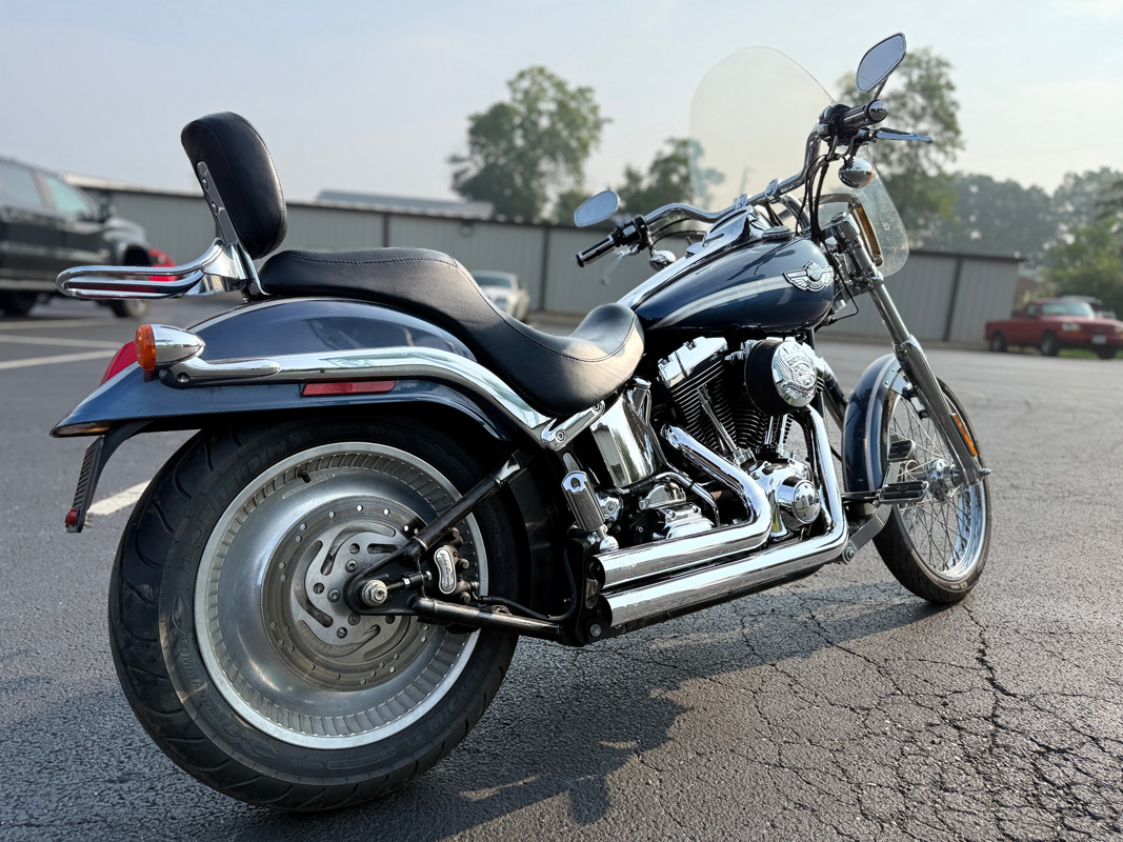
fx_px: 779
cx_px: 562
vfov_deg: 56.8
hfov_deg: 71.6
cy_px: 421
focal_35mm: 24
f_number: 1.78
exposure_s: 1/2611
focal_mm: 6.76
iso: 80
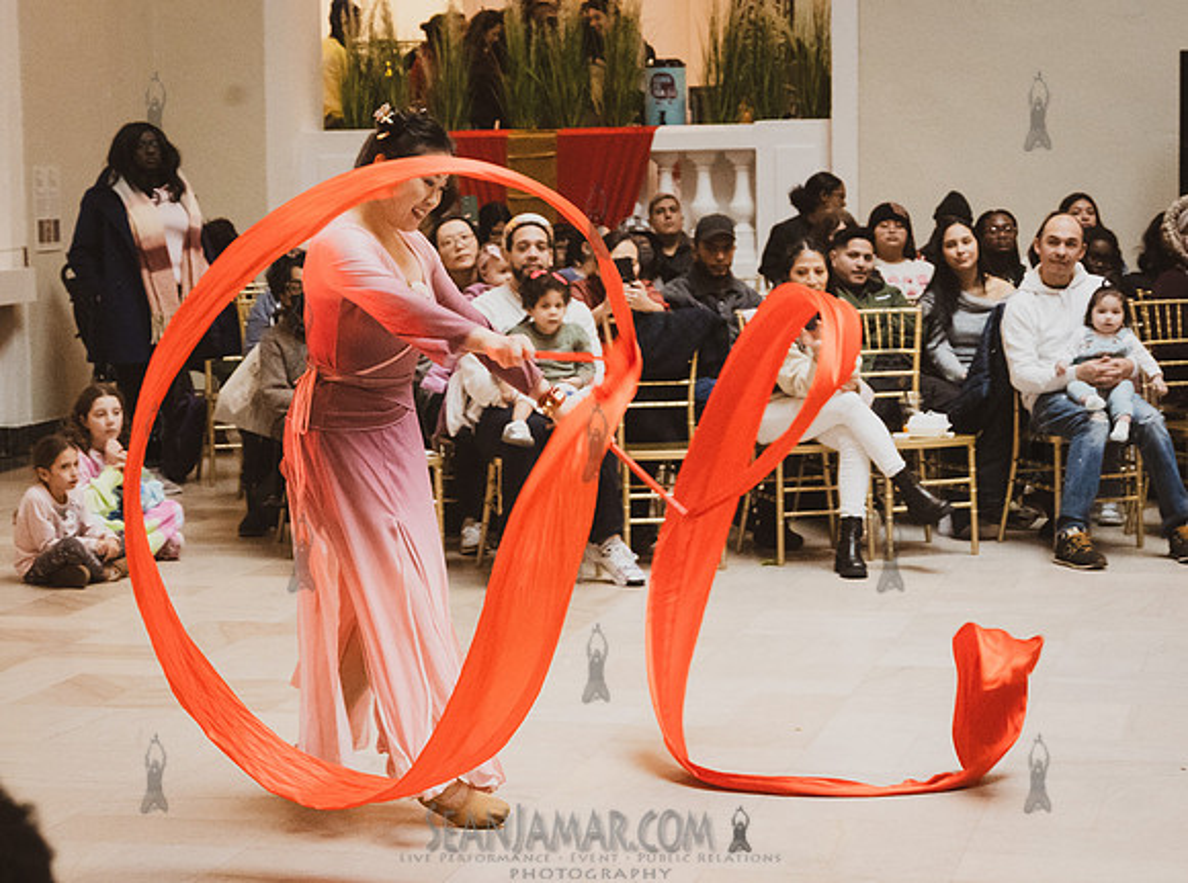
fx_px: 2849
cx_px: 504
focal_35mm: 83
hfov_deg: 23.5
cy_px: 442
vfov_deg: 17.6
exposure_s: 1/250
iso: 6400
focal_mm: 50
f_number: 6.3
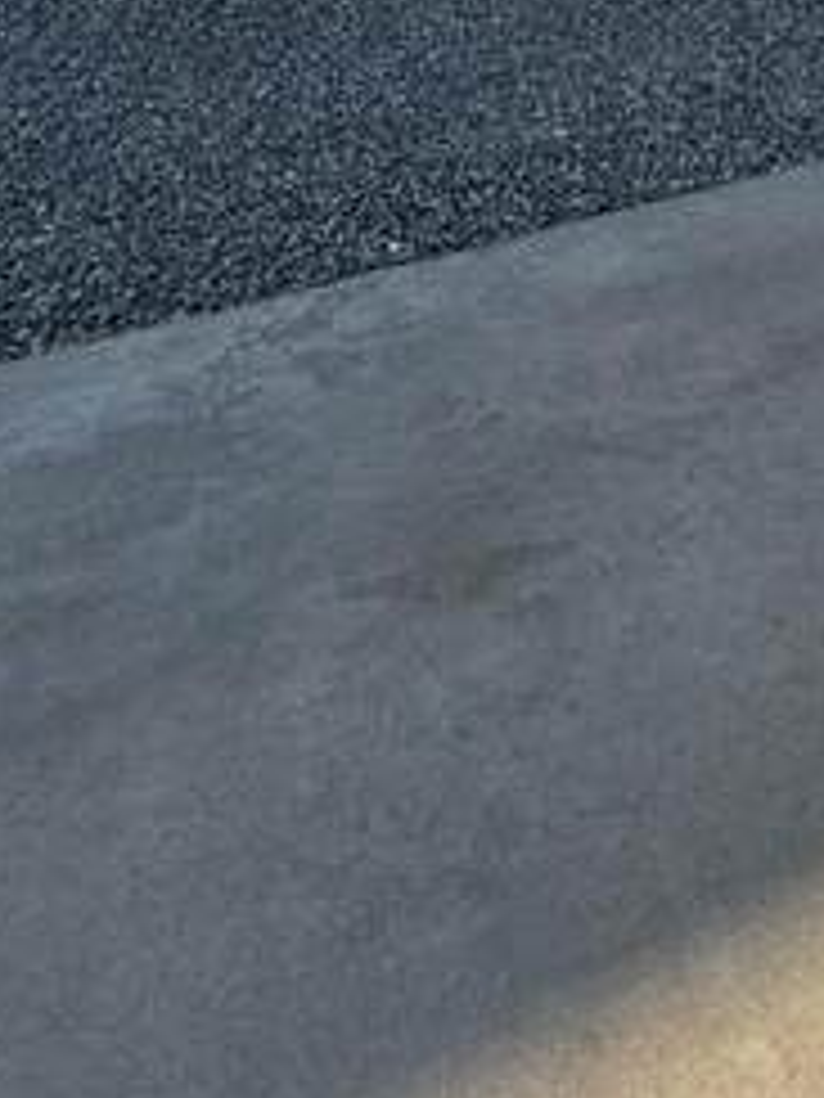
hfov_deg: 25.0
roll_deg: +1.0
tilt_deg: -3.6
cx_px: 874
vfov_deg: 27.8
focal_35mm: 55
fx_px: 1746
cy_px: -396
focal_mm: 2.22
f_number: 2.2
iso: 50
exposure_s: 1/479
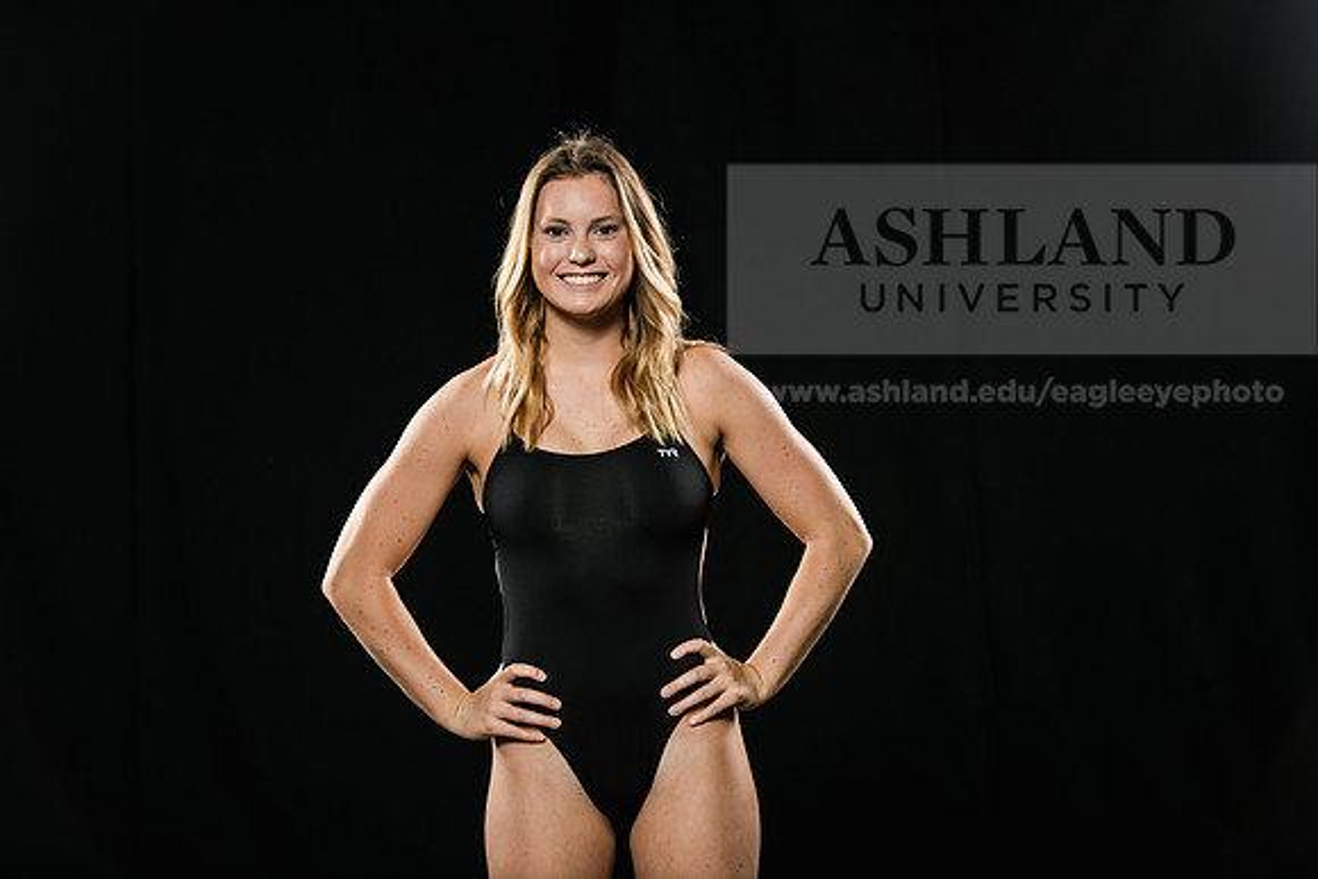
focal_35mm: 102
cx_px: 659
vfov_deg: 13.4
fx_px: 3735
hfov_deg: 20.0
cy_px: 440
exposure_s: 1/250
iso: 320
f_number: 5.6
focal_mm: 102
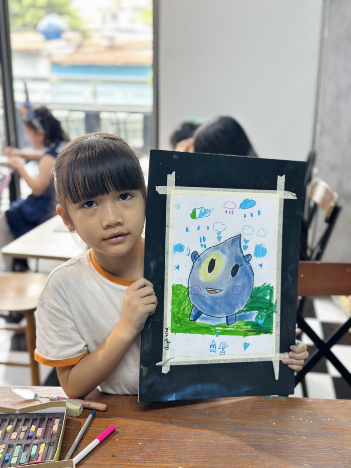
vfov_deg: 39.7
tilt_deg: -15.4
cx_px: 176
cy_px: 234
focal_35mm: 48
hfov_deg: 30.3
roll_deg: -1.8
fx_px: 649
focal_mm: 6.86
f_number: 1.78
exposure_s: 1/141
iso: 80
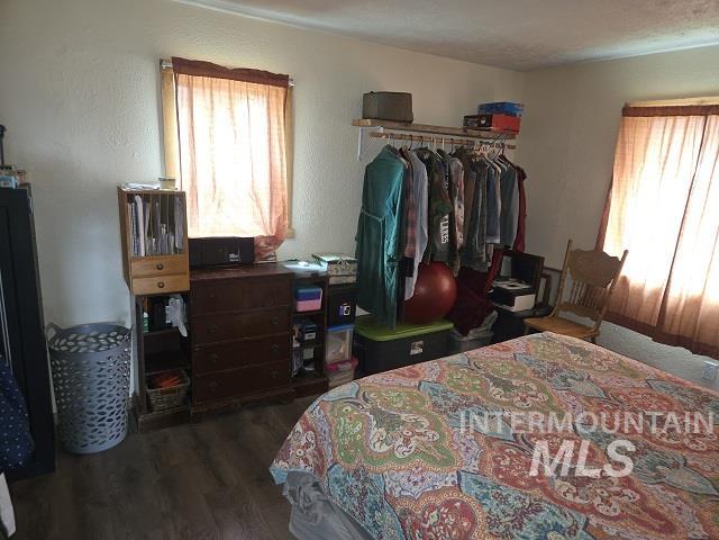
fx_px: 478
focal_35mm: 23
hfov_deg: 73.9
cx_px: 360
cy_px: 270
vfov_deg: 58.9
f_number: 1.8
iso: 160
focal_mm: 5.4
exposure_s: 1/12
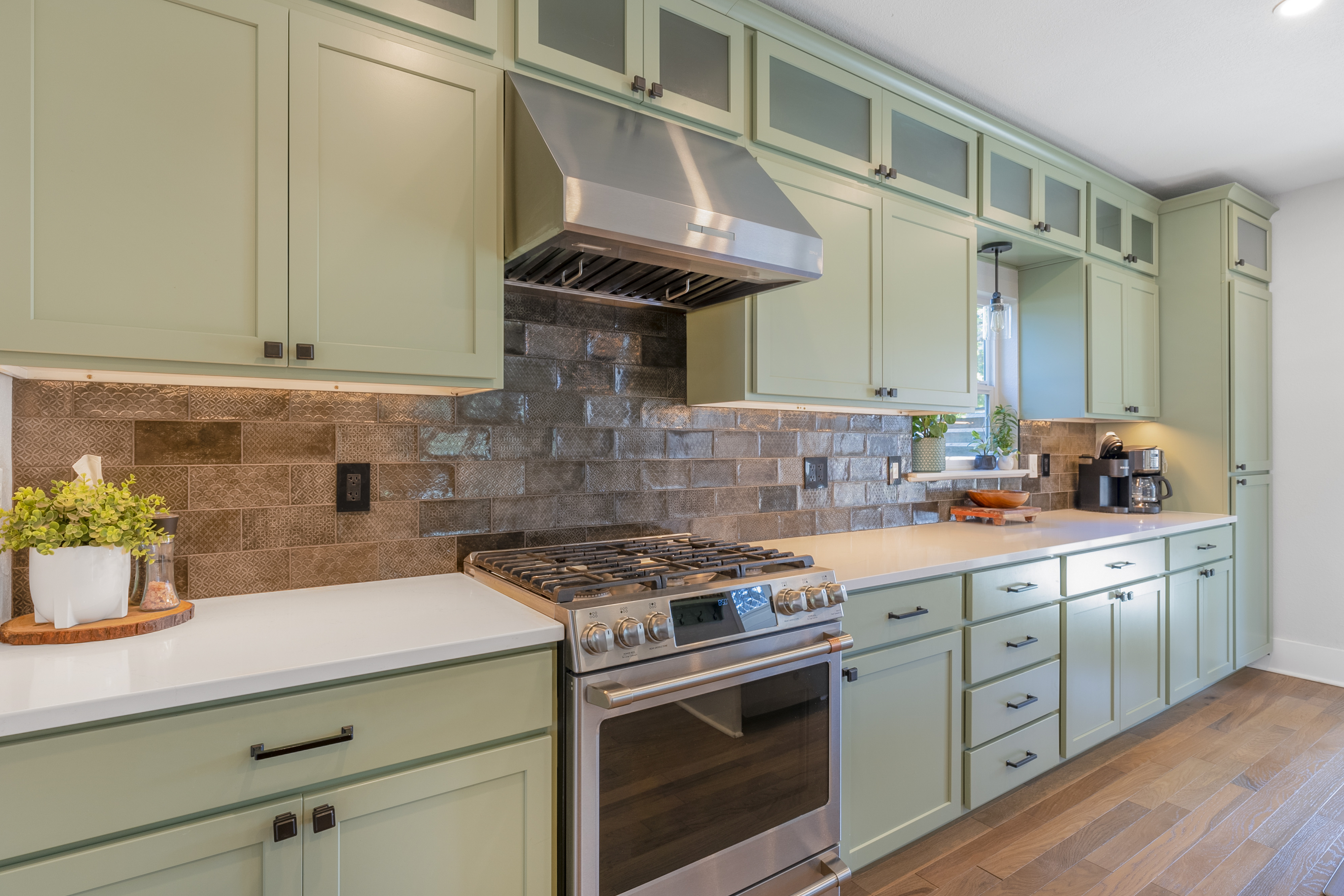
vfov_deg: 70.4
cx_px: 653
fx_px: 635
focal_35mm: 17
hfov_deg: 93.3
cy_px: 443
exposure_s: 1/1.67
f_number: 9
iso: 100
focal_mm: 16
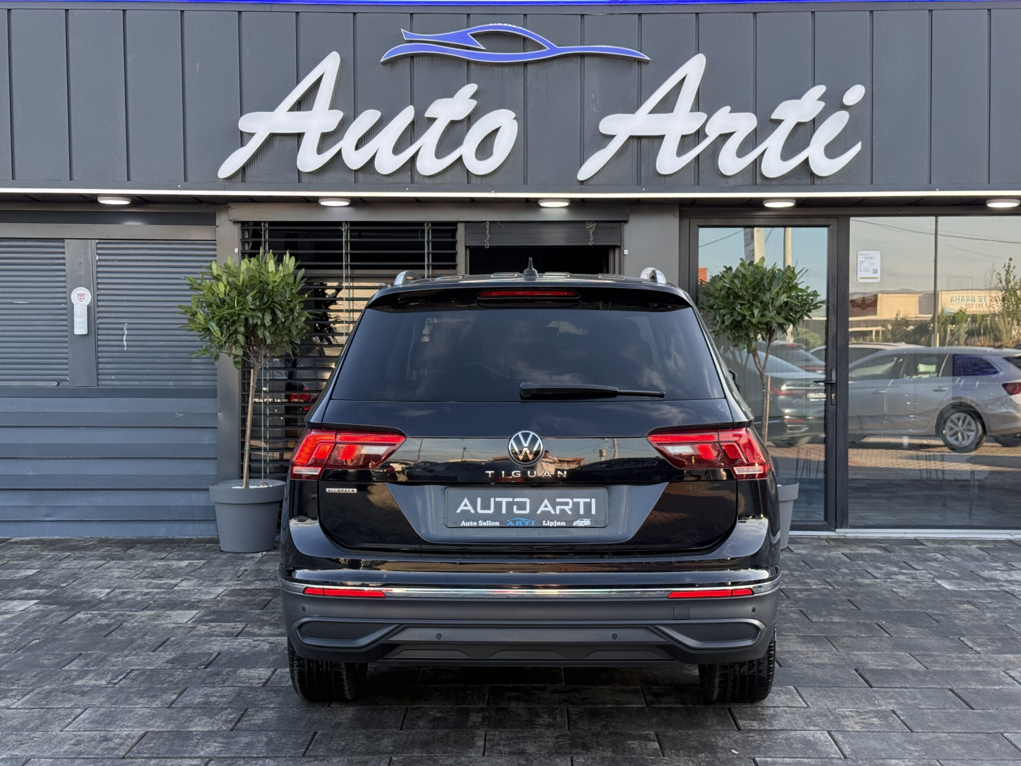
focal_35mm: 48
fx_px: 1416
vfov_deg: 30.3
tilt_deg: -0.9
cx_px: 510
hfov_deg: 39.7
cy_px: 383
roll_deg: -0.1
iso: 100
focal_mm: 6.76
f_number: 1.78
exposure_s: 1/330
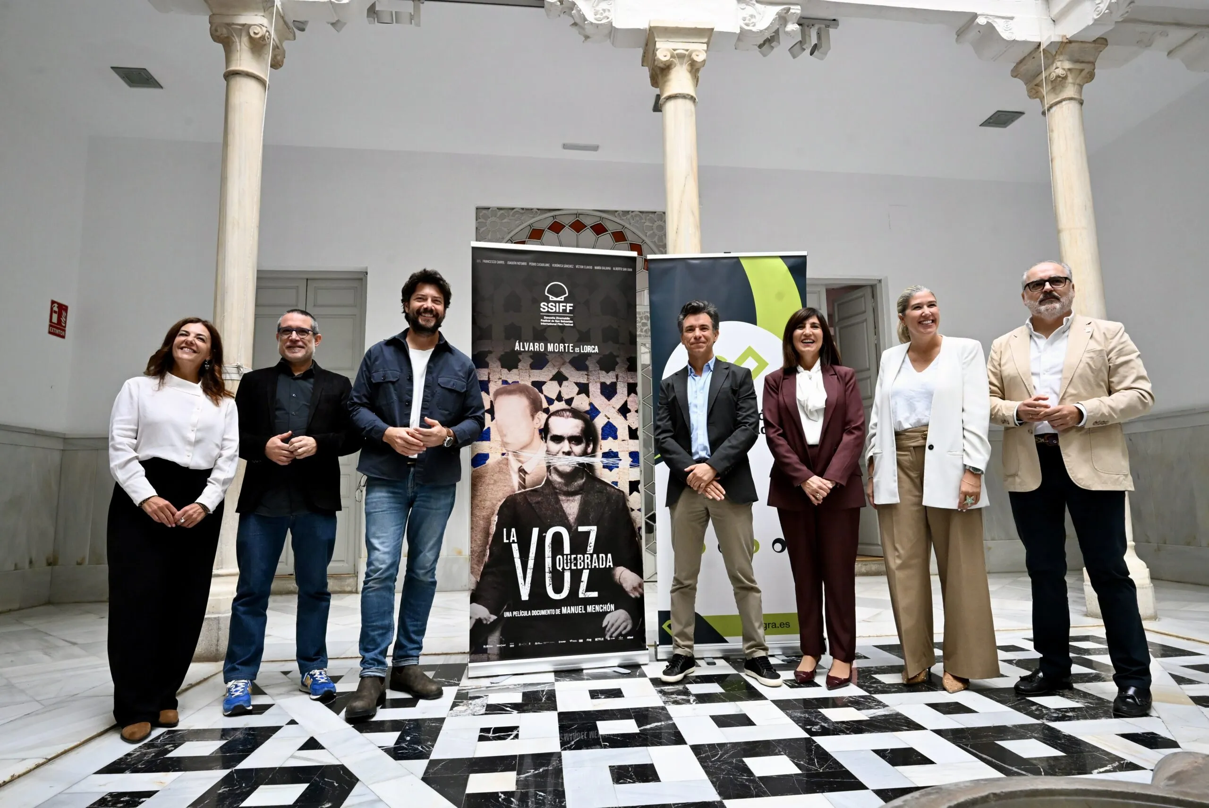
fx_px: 689
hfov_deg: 82.5
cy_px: 404
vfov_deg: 60.8
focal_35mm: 20
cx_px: 604
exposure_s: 1/125
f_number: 9
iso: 3200
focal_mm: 20.5
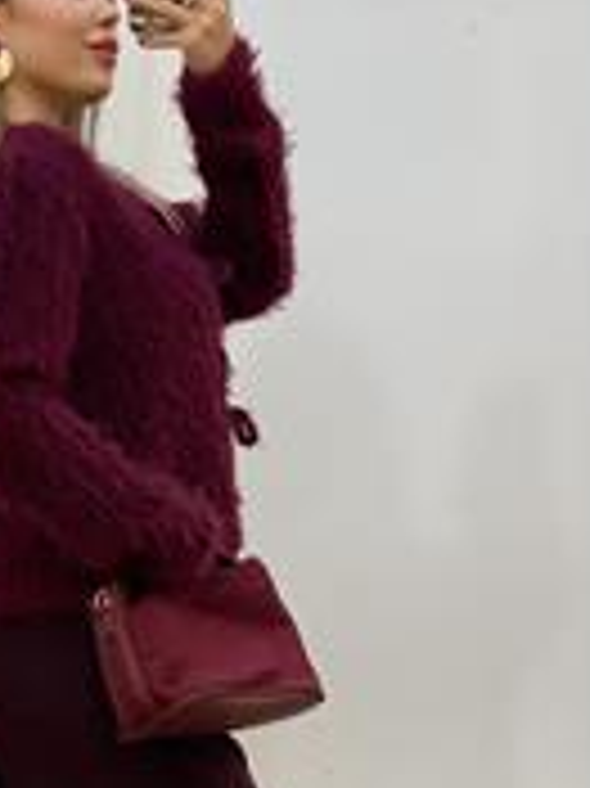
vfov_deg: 15.9
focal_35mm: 123
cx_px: 59
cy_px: 624
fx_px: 2799
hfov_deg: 12.0
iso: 100
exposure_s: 1/100
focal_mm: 6
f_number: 2
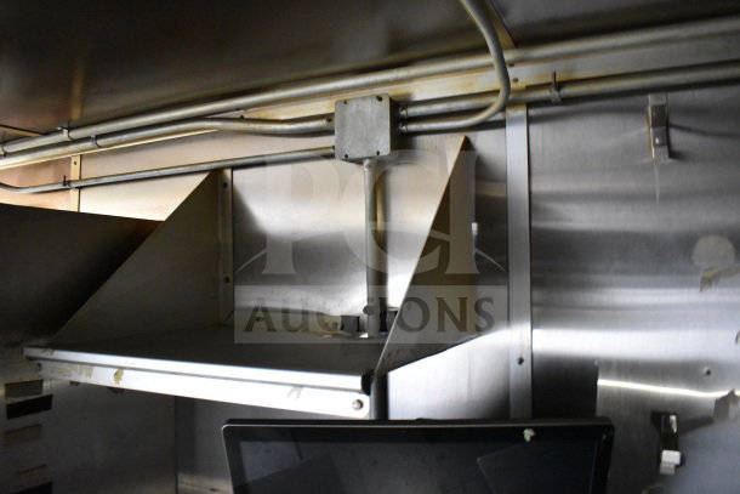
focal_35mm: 27
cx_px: 370
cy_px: 247
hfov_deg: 67.4
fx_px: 555
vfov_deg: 48.0
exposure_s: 1/30
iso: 6400
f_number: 3.5
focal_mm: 18
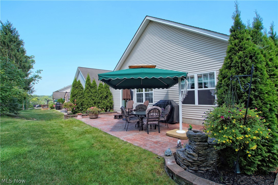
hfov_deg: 95.0
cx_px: 139
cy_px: 92
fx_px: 127
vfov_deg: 72.0
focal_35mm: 16
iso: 100
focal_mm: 11
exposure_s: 1/250
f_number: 4.5
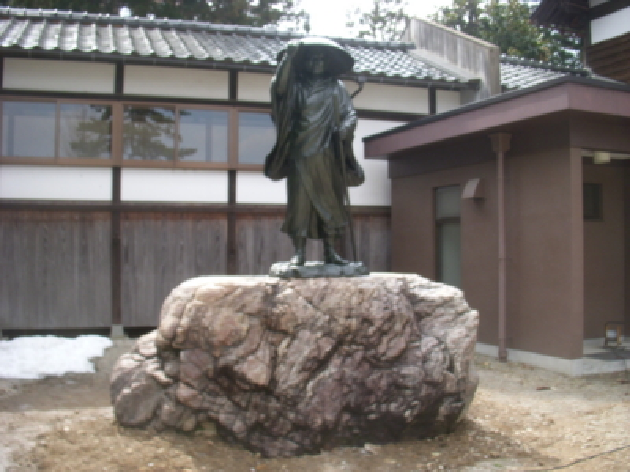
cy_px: 236
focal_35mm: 38
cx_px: 315
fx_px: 692
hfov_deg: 49.0
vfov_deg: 37.7
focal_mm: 6.3
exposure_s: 1/320
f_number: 3.3
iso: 100
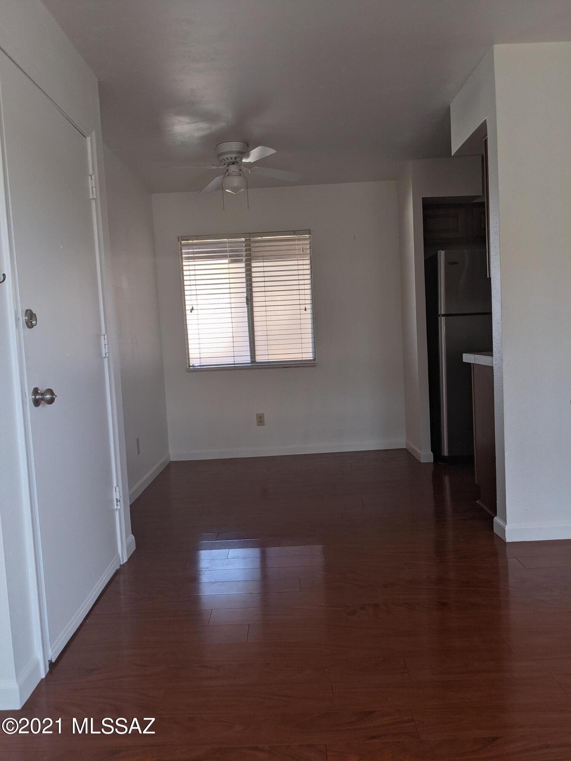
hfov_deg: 51.4
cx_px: 286
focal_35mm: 27
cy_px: 380
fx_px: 594
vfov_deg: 65.3
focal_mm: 4.38
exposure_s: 1/157
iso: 55
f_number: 1.73
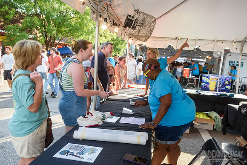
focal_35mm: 28
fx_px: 192
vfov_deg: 46.4
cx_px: 124
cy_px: 82
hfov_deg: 65.5
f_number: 5
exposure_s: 1/320
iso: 250
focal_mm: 28
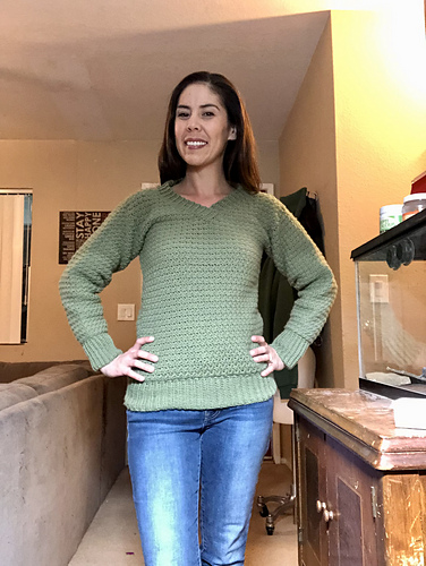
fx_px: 524
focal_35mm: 32
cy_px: 283
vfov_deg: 56.8
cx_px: 213
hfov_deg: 44.2
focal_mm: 2.87
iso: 500
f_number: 2.2
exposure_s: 1/15
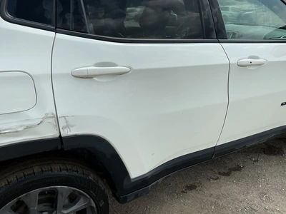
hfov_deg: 63.4
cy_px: 107
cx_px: 143
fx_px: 231
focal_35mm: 28
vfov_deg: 49.7
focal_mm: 3
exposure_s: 1/1675
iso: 25
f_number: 1.8
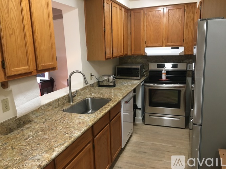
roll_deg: +1.5
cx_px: 113
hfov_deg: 61.7
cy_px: 84
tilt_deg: -10.5
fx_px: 189
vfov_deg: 48.2
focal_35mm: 29
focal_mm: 4.15
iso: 100
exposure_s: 1/30
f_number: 2.2
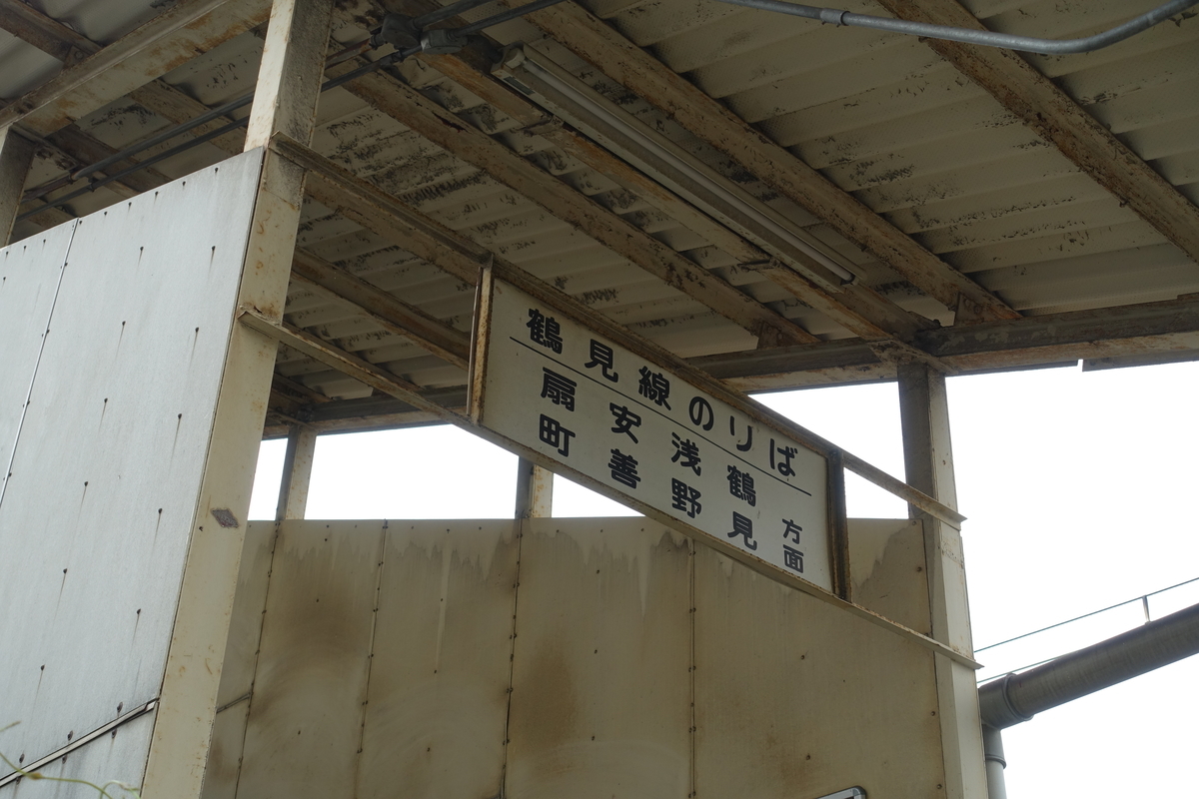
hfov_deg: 39.6
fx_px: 1665
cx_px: 600
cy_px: 400
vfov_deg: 27.0
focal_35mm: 50
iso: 125
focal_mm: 18.3
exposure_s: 1/250
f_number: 4
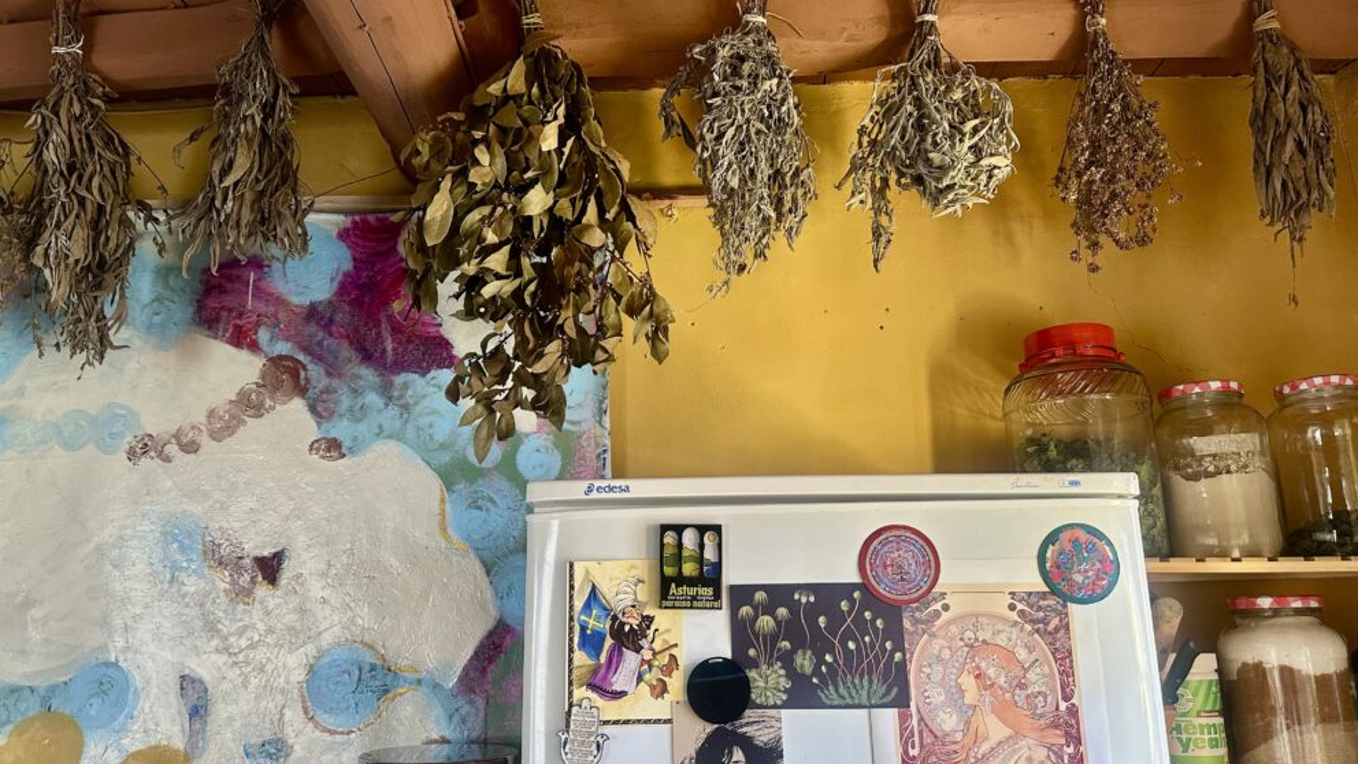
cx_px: 678
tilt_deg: +14.0
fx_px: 972
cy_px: 398
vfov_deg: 42.9
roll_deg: +0.2
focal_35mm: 27
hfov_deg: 69.9
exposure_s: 1/60
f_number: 1.78
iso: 250
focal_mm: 6.86
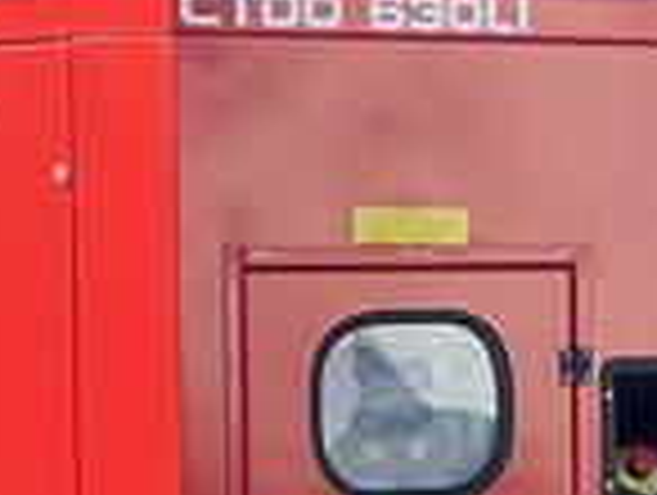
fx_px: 6654
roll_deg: -0.4
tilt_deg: -3.9
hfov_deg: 5.6
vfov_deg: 4.2
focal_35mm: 350
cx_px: 1044
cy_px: 585
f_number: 2.2
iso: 20
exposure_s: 1/266
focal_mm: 7.5
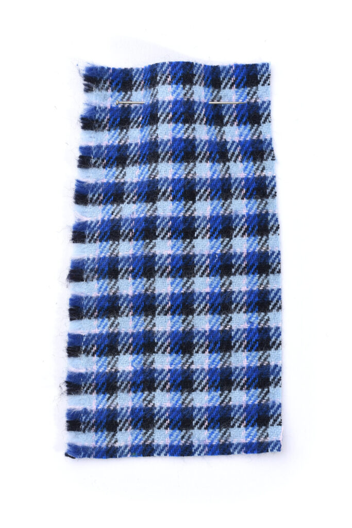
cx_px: 176
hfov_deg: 18.2
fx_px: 1100
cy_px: 264
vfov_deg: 27.0
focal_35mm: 75
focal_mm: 50
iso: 100
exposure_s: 1/20
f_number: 8
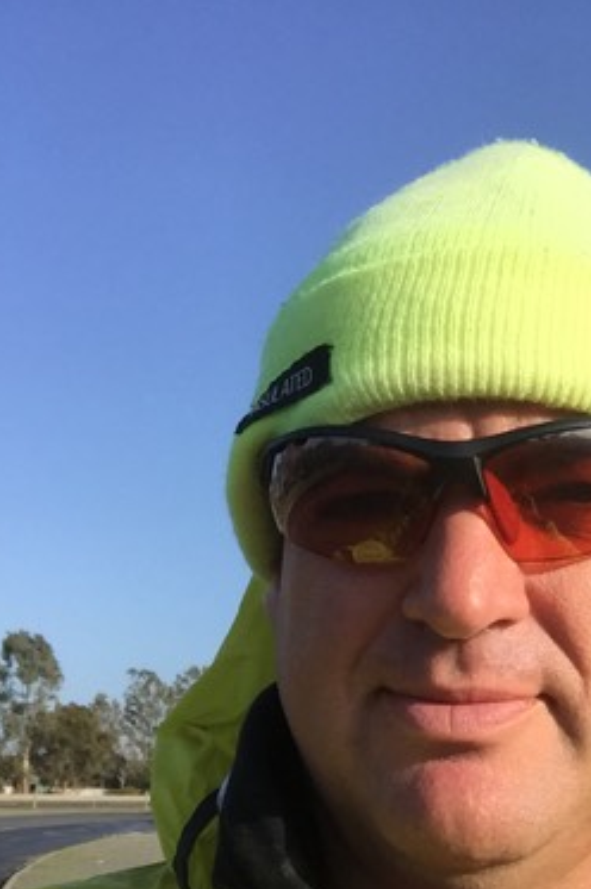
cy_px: 608
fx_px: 1110
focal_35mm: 45
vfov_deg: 42.9
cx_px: 450
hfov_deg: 29.3
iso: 32
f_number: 2.2
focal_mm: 2.65
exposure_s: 1/1014
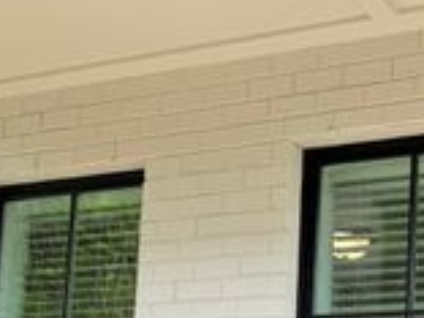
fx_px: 943
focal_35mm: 77
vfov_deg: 17.3
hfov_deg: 22.9
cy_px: 472
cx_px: 530
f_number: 1.78
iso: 80
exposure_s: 1/765
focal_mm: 6.76
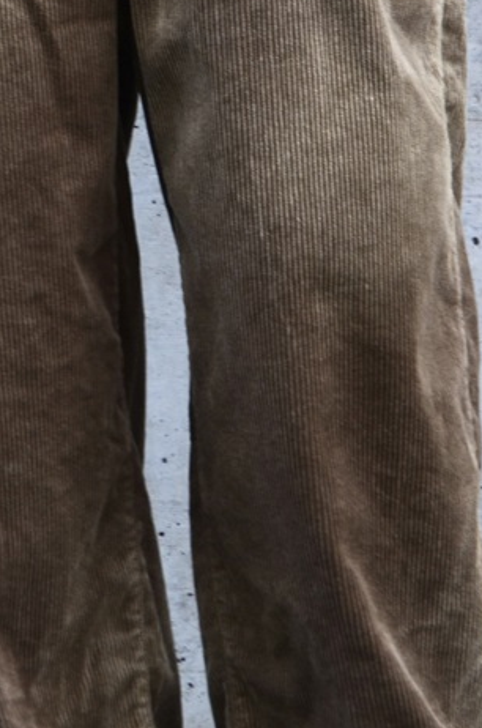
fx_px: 5144
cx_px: 129
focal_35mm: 255
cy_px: 31
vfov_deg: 8.1
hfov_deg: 5.4
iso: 200
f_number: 5
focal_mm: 52
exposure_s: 1/125
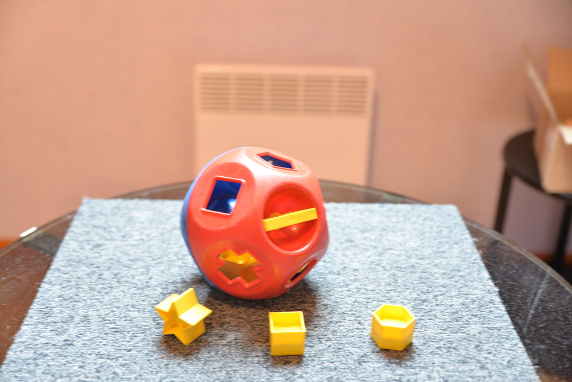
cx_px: 286
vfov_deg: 28.1
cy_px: 191
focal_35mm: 48
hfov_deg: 41.1
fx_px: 763
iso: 640
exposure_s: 1/25
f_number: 4
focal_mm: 48
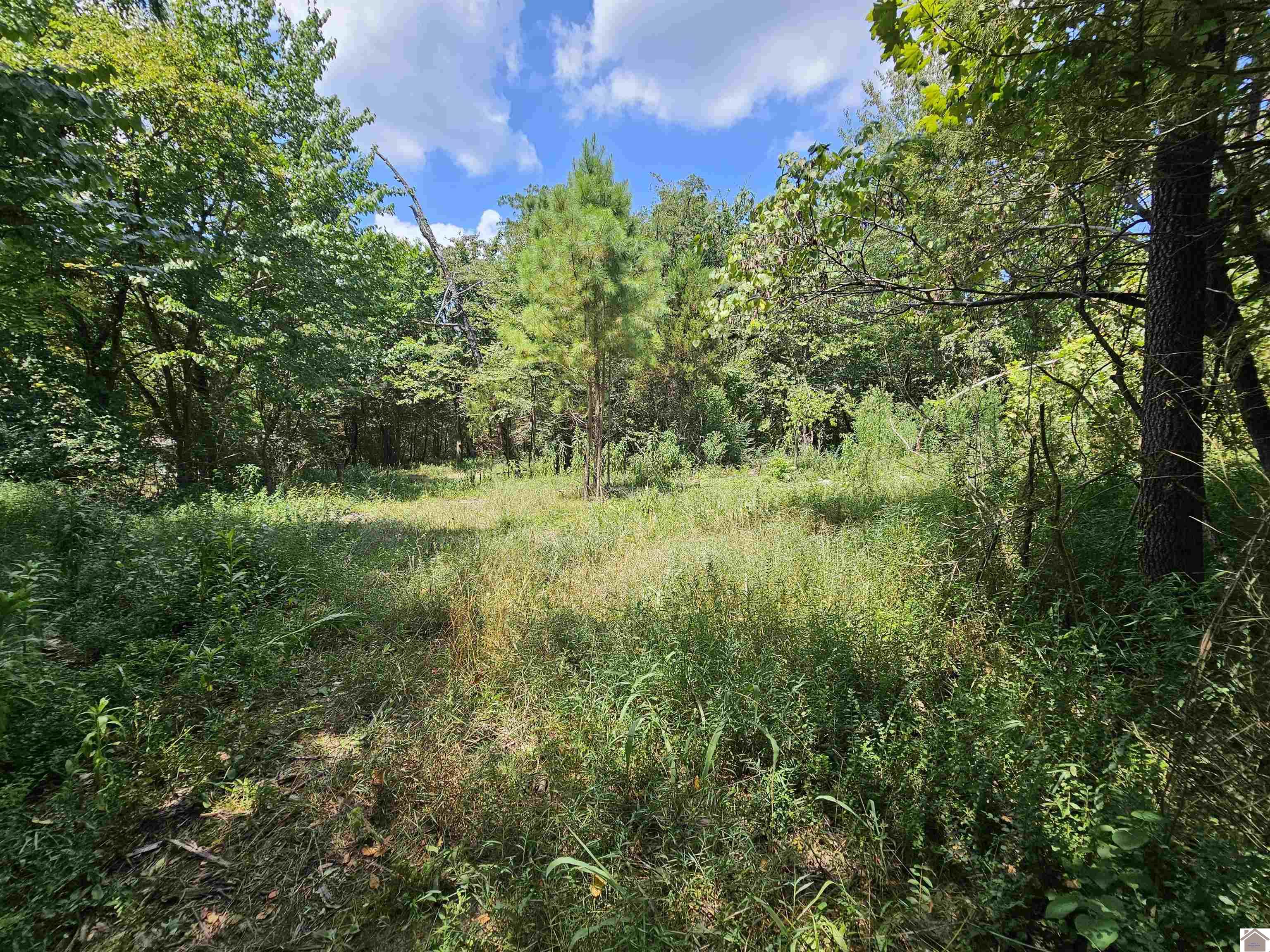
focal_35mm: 13
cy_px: 476
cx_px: 635
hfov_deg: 106.2
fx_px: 477
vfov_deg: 89.9
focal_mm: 2.2
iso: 50
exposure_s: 1/816
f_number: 2.2
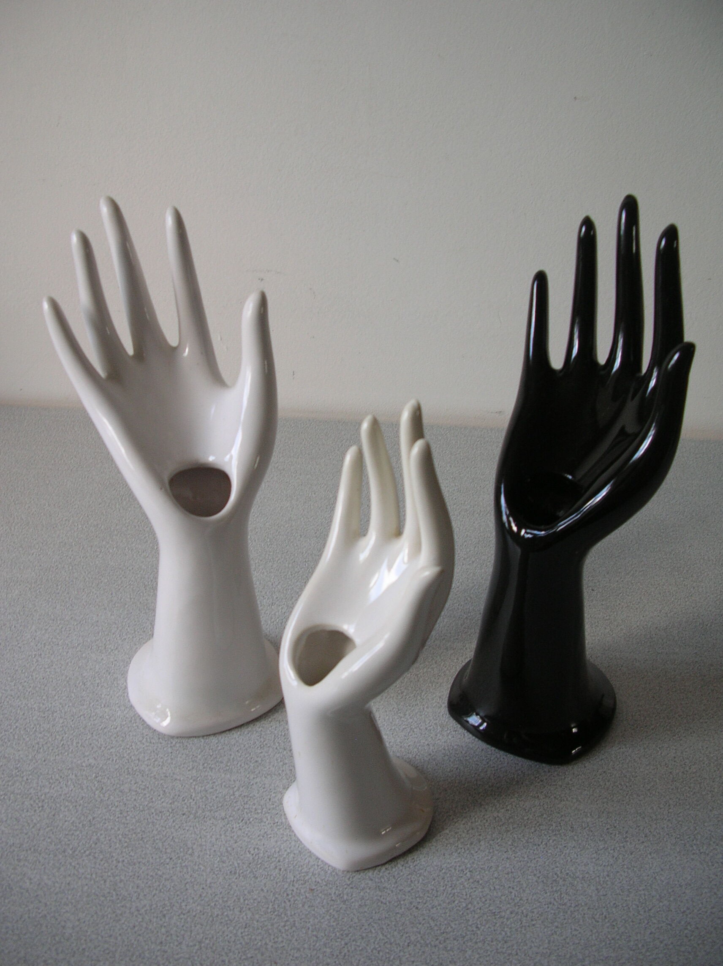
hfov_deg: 40.6
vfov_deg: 52.7
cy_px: 483
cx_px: 362
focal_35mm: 35
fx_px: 976
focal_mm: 5.8
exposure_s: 1/27.8
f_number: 2.8
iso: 50
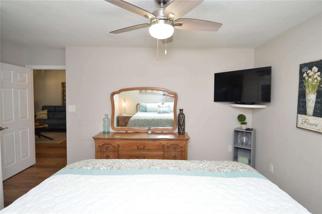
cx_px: 161
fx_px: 161
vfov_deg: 67.3
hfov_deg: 90.1
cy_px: 107
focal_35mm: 18
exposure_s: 1/60
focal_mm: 12
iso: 450
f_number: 4
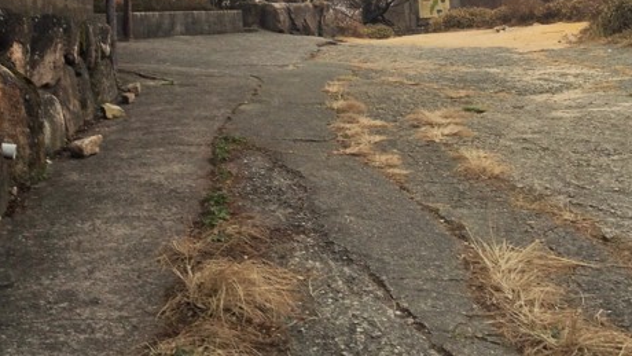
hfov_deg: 37.8
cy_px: -40
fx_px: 922
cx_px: 278
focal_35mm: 55
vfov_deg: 20.8
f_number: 2.2
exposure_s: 1/242
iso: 25
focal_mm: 4.15
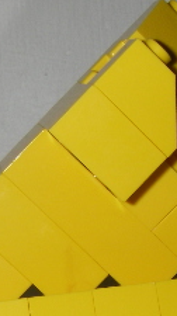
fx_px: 988
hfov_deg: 10.2
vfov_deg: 17.8
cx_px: 72
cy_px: 309
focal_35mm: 118
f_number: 6.6
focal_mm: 6.3
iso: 80
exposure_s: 1/40
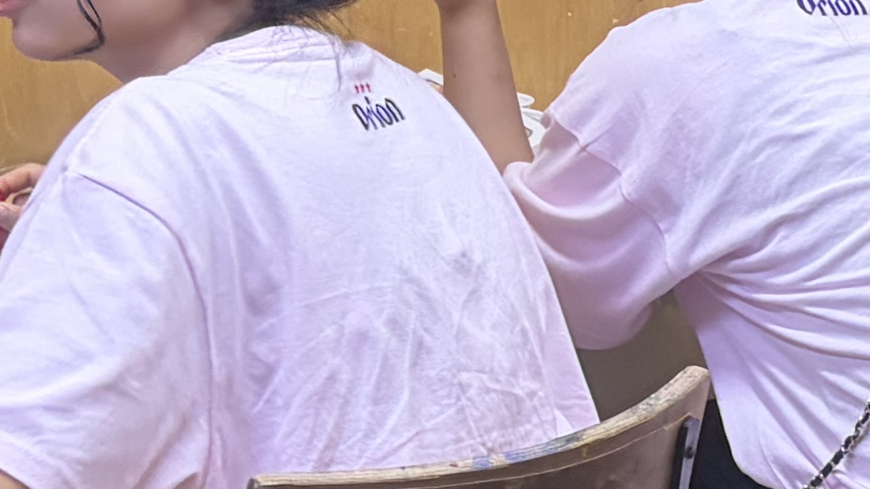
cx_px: 1627
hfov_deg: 14.1
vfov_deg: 9.1
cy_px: 403
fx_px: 3068
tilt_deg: -14.2
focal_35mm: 133
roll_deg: -3.9
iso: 200
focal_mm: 5.96
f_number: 1.6
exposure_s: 1/60
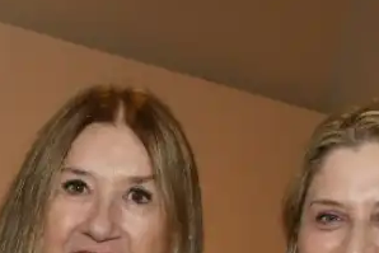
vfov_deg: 8.9
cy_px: 500
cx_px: 66
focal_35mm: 145
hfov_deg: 14.1
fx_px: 1527
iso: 2000
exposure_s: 1/60
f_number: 8
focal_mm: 24
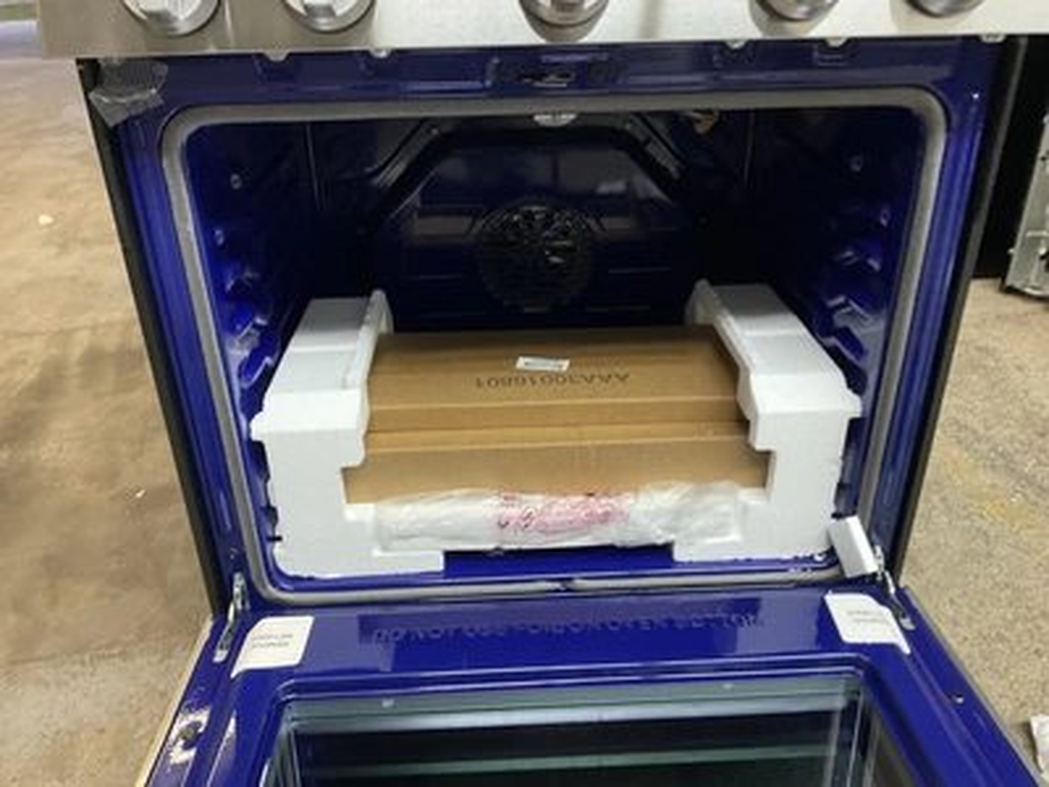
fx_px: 879
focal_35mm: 29
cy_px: 394
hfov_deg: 61.7
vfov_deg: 48.2
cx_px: 524
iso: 250
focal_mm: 3
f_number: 1.8
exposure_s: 1/30
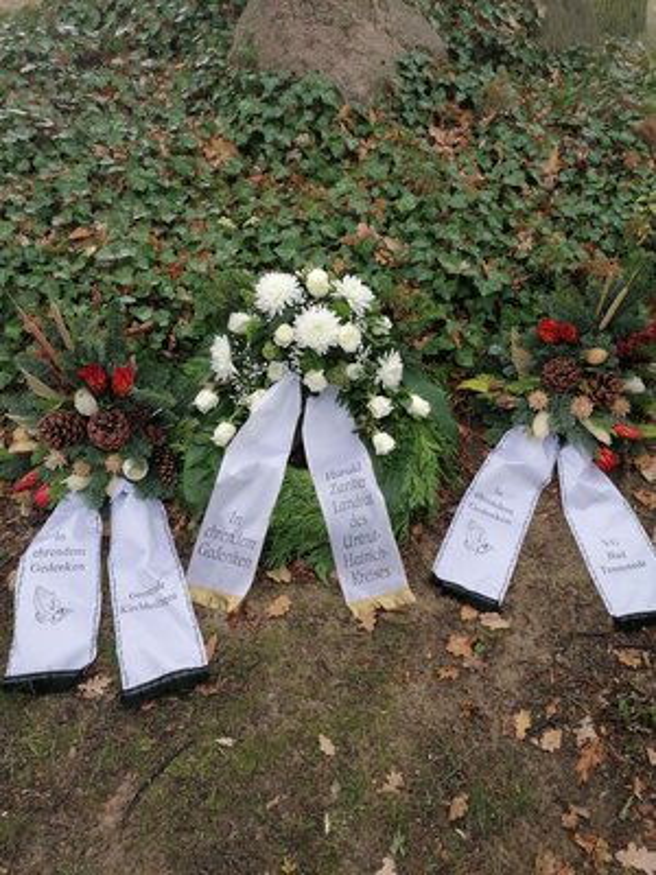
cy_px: 438
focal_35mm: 27
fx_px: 682
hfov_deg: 51.4
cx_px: 328
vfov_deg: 65.3
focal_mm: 4.75
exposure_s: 1/100
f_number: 1.8
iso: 50
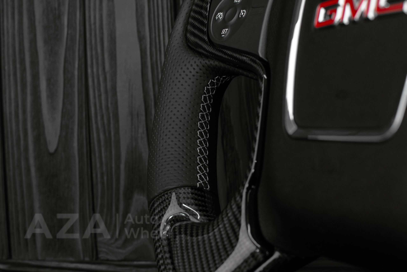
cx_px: 204
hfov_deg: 37.8
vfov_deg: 25.8
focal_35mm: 52
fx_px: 594
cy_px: 136
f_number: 6.3
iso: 500
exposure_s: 1/125
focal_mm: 35
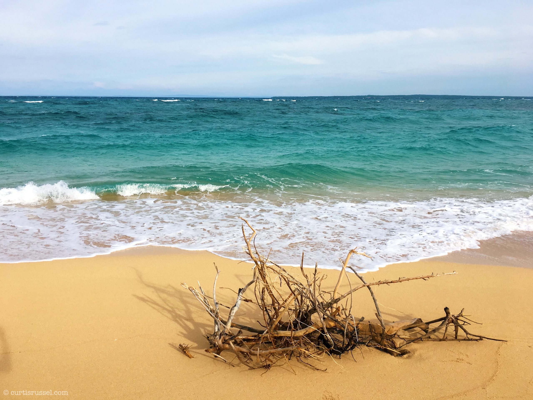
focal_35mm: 29
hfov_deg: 61.7
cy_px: 200
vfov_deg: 48.2
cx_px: 266
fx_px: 447
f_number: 2.2
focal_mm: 4.15
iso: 25
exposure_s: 1/1600
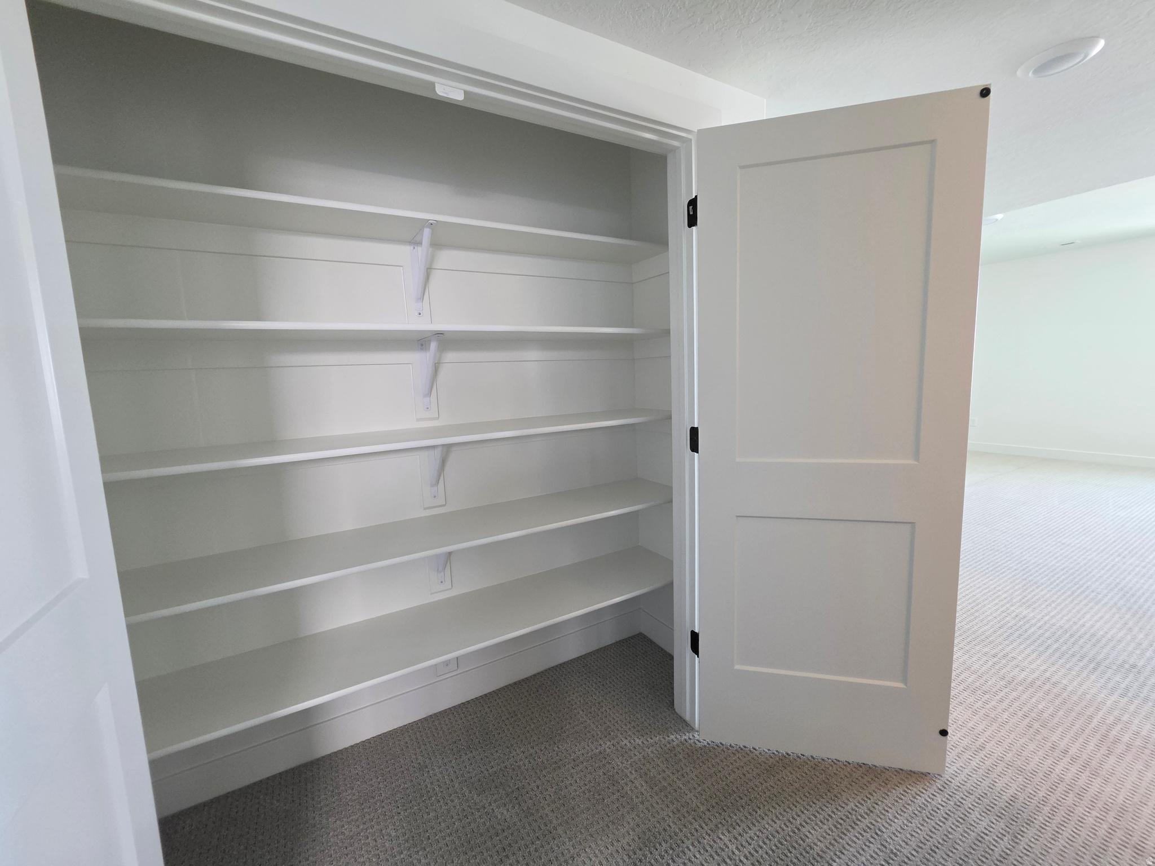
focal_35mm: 13
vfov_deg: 89.9
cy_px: 433
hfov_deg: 106.2
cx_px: 578
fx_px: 434
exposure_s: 1/60
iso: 800
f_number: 1.9
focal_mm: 2.2
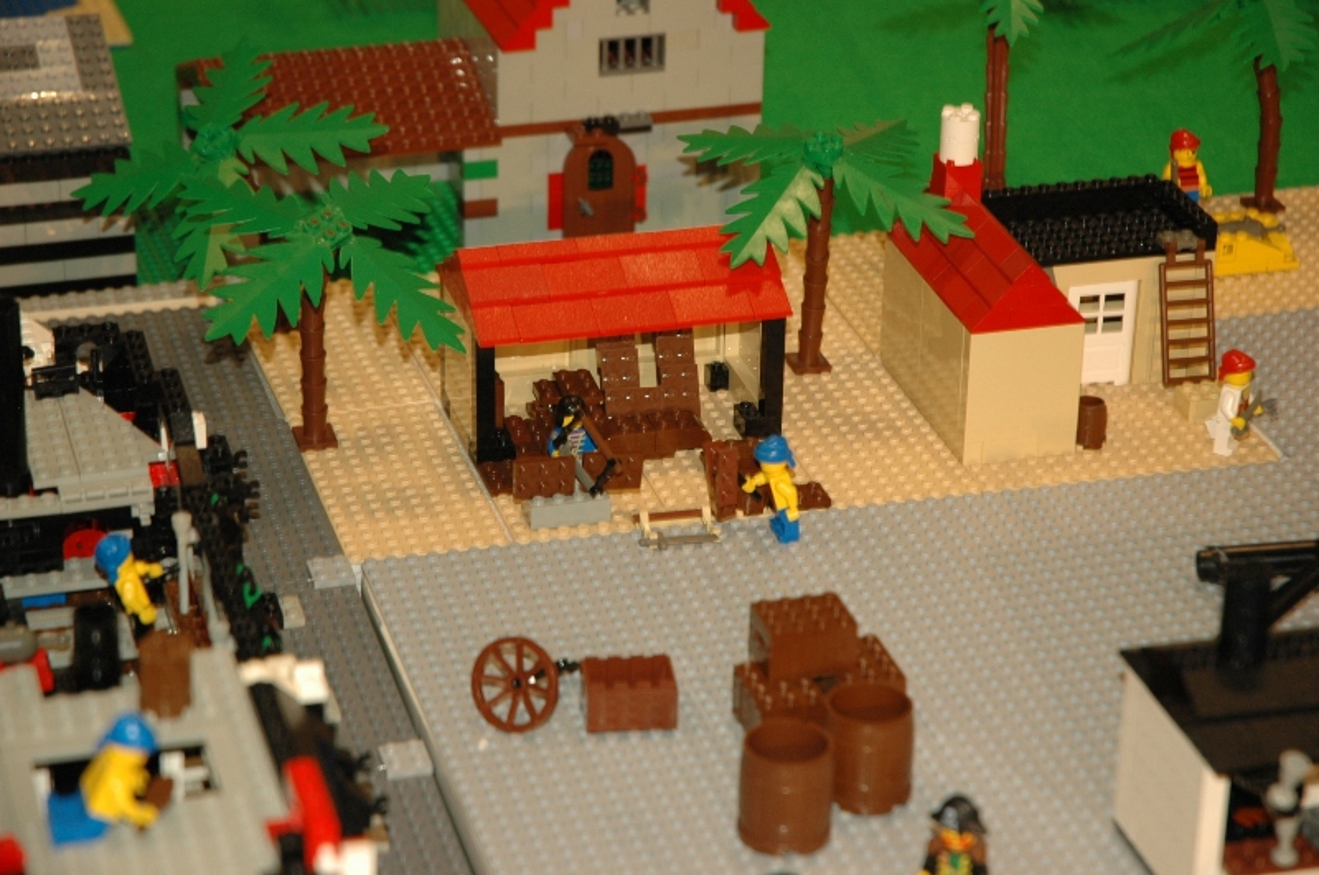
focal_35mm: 105
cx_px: 660
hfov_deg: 19.5
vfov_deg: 13.0
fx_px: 3842
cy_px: 438
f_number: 4.5
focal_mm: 70
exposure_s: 1/60
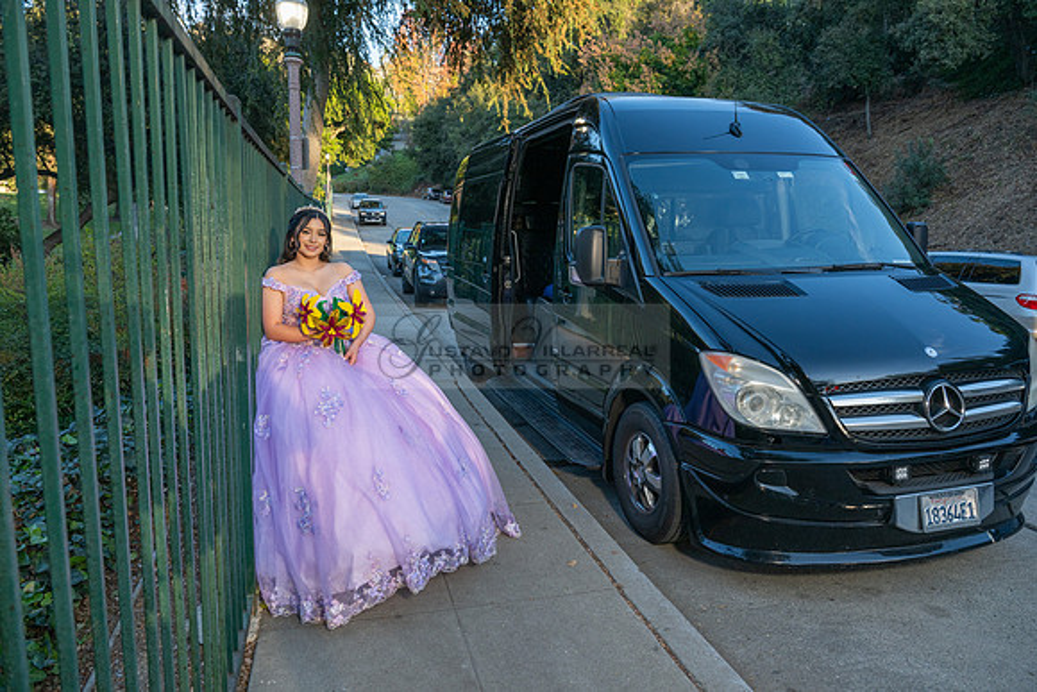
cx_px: 518
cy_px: 346
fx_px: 691
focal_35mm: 24
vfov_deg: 53.2
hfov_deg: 73.7
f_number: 6.3
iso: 400
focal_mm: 24
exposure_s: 1/200
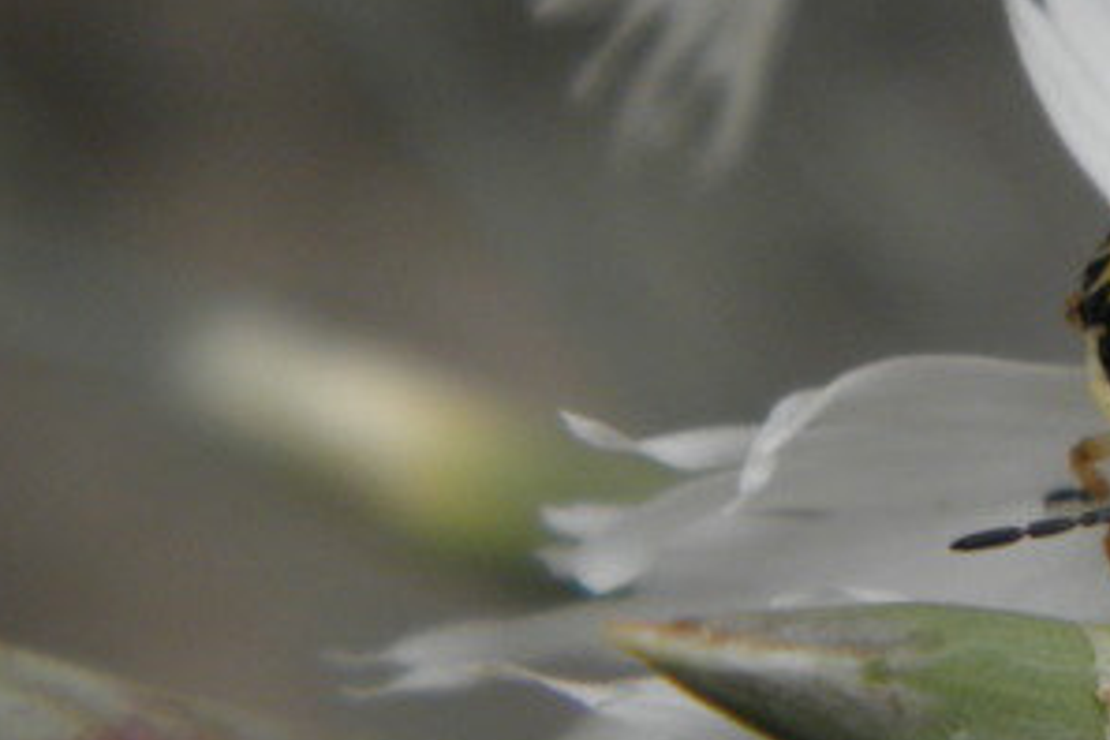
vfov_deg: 5.7
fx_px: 7369
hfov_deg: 8.5
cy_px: 411
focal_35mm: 239
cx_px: 1254
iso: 125
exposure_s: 1/320
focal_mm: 14.3
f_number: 4.4
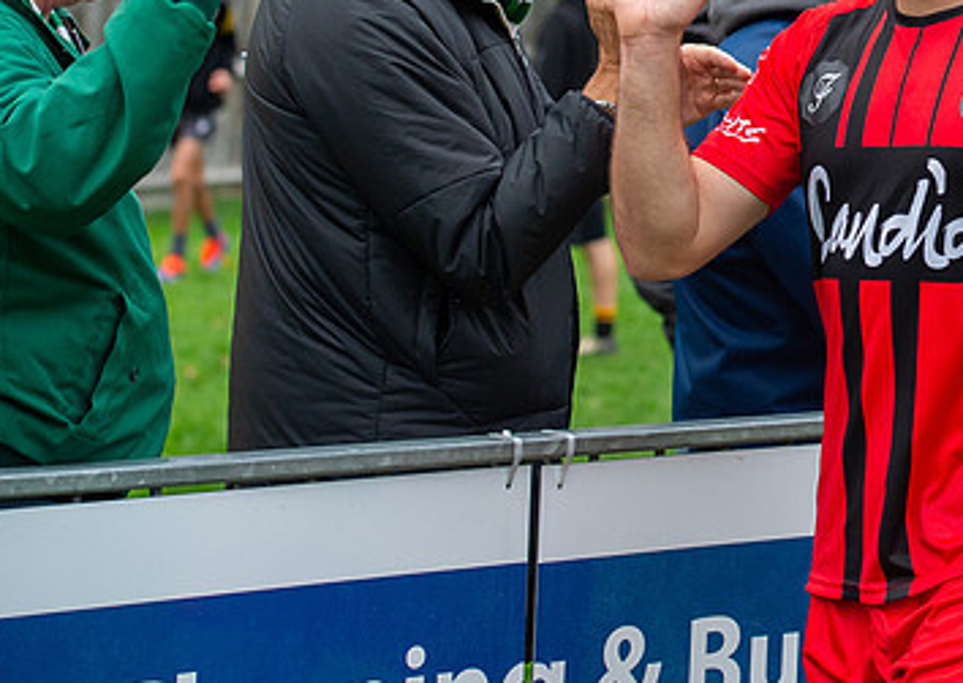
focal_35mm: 149
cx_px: 961
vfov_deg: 9.5
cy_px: 38
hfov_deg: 13.3
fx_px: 4065
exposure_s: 1/1000
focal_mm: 70
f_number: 4
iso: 1600
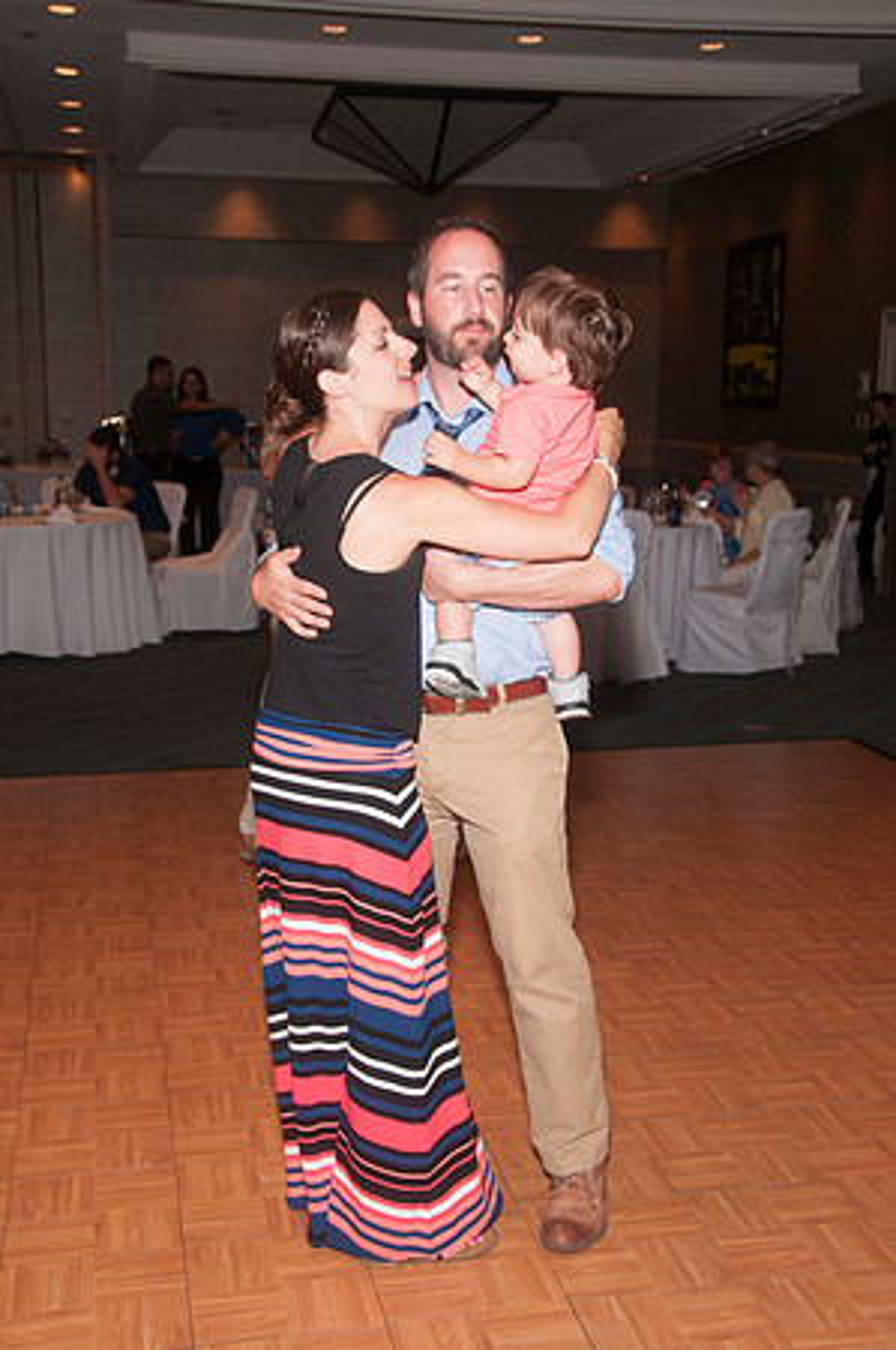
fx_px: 1572
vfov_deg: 46.4
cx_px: 448
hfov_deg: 31.8
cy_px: 675
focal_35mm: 42
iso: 400
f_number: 5.6
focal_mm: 28
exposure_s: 1/60
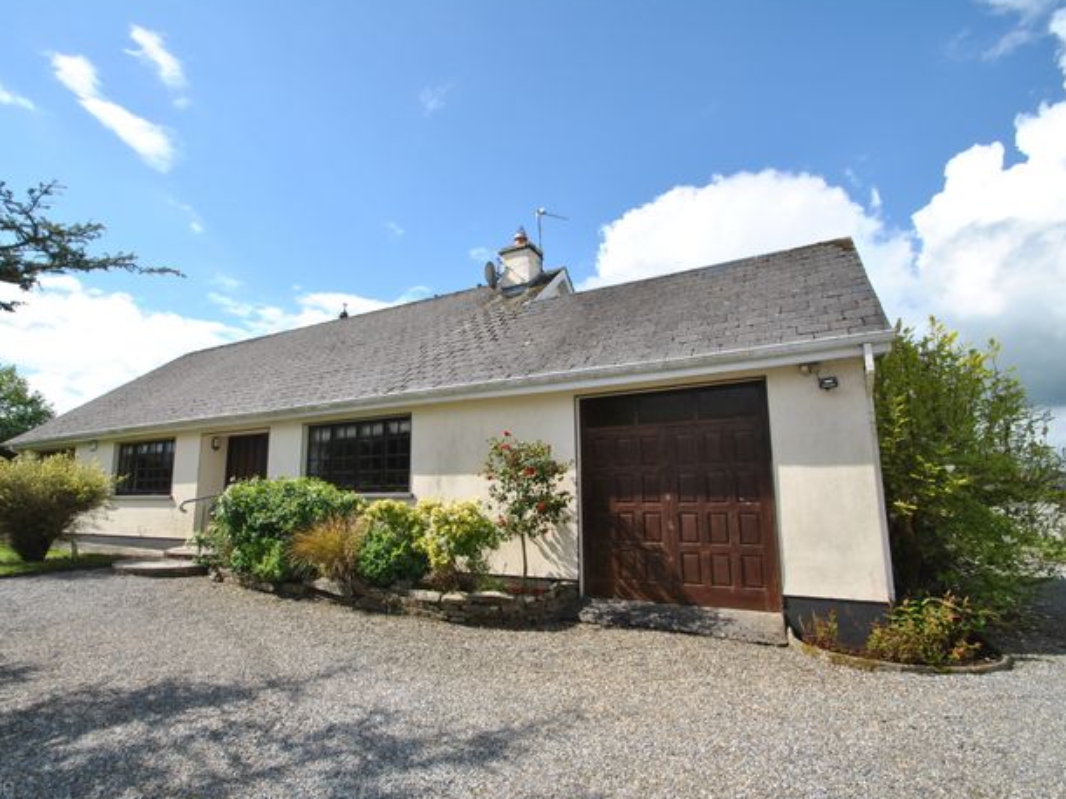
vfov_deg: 74.7
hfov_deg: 90.9
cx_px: 502
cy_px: 398
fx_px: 523
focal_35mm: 17
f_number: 7.1
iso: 100
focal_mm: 10
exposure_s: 1/400
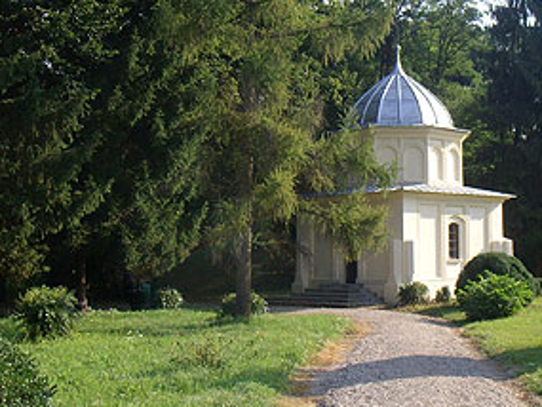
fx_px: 940
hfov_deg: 31.5
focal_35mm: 60
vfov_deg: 24.4
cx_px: 422
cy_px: 148
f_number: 5.7
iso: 64
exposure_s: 1/167
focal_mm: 6.4
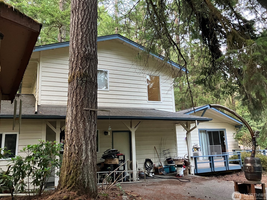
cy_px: 96
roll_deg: +2.6
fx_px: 231
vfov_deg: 46.8
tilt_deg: +11.3
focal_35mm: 30
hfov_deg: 60.0
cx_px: 135
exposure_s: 1/37
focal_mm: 3.99
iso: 400
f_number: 1.8
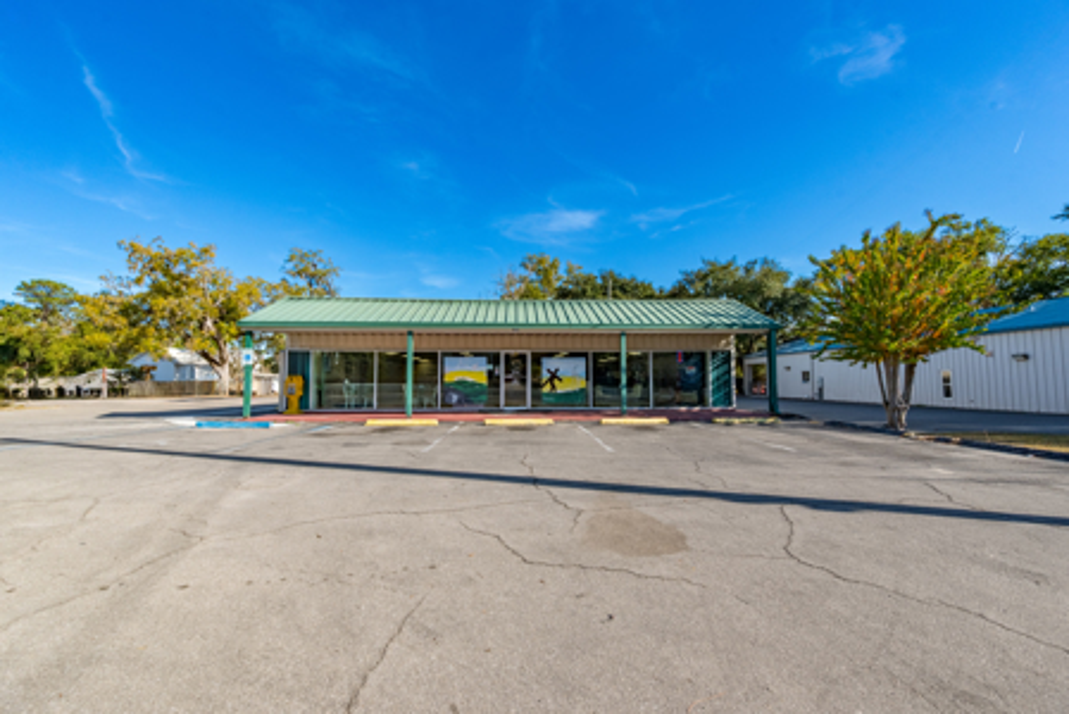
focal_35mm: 14
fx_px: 416
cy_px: 357
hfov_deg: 104.2
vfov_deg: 81.3
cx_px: 534
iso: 400
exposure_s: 1/5000
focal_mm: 14
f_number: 9
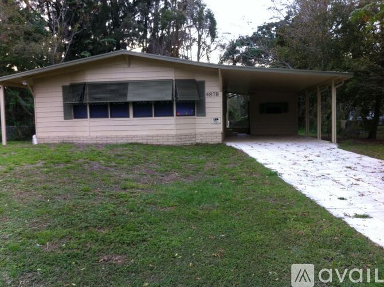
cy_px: 144
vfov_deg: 40.6
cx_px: 192
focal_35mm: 35
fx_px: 388
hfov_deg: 52.7
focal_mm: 3.85
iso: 80
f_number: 2.8
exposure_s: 1/33
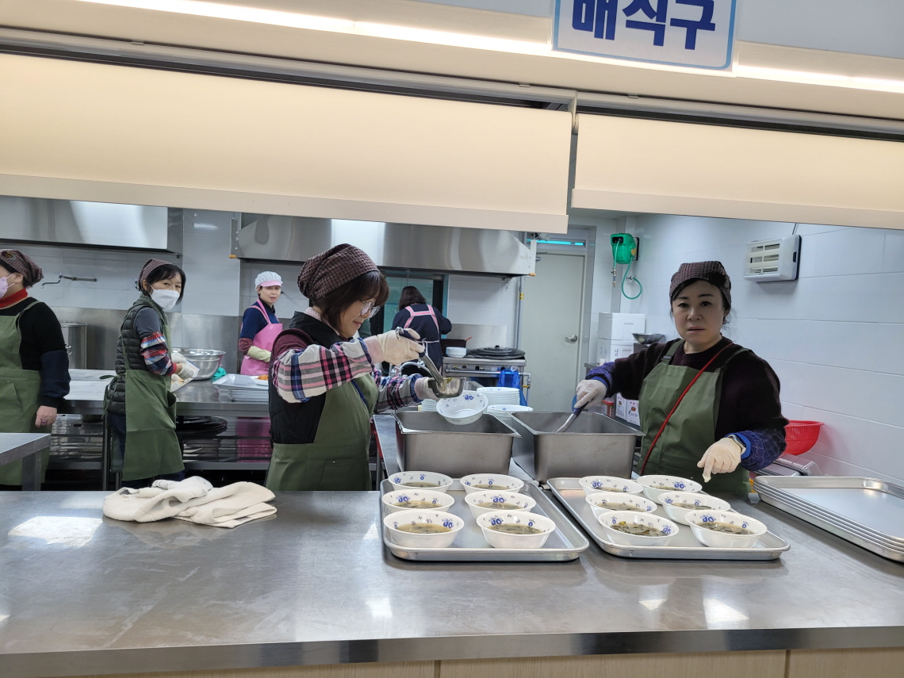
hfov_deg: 67.3
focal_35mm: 26
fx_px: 679
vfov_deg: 53.1
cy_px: 339
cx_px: 452
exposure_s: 1/120
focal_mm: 5.4
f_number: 1.8
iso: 100
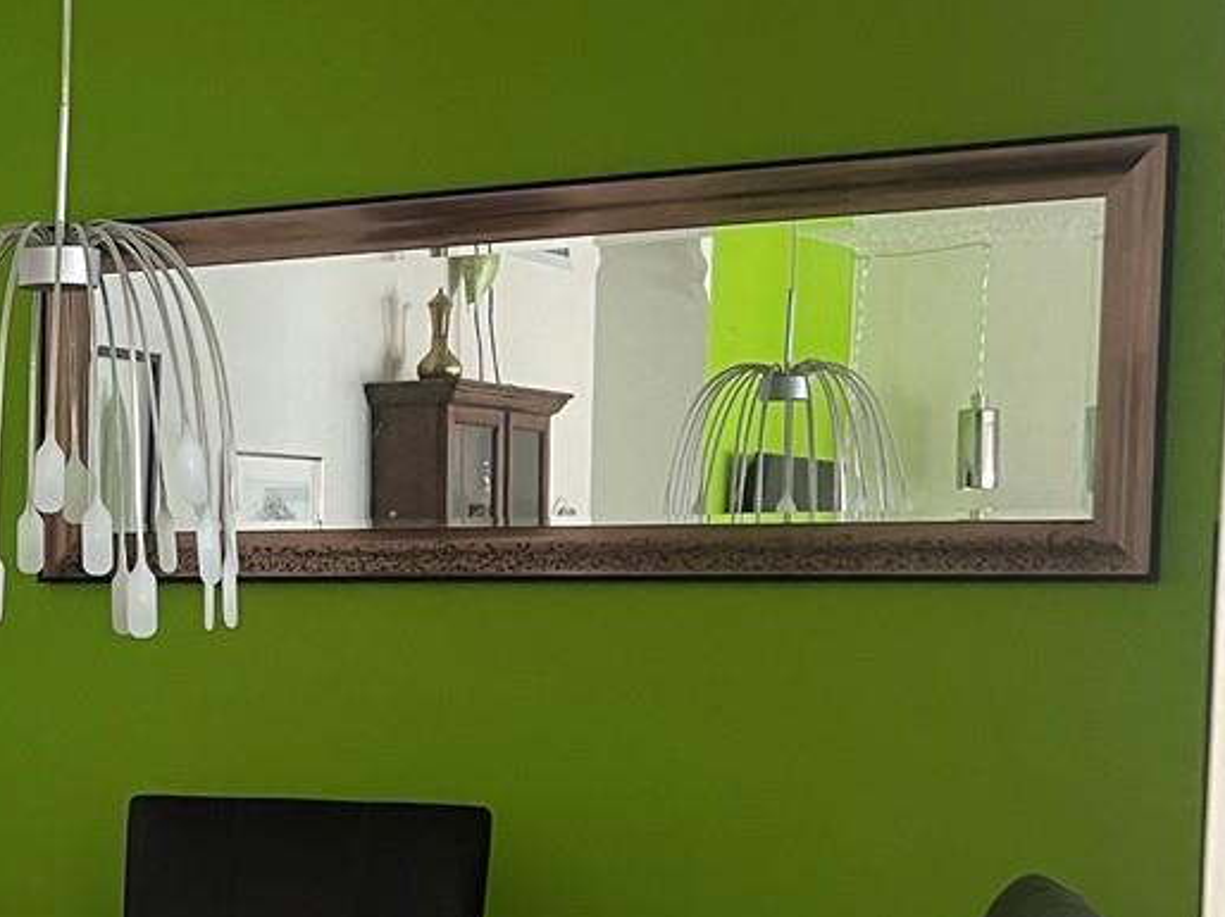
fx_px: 2865
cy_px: 800
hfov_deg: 22.1
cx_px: -288
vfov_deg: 17.9
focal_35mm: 81
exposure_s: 1/60
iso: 200
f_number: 1.5
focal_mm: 5.7
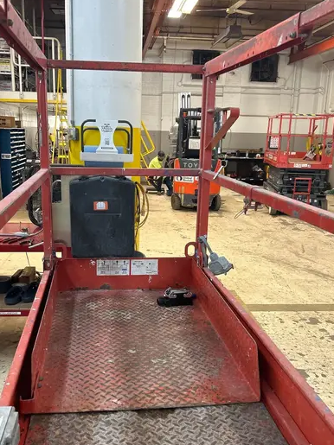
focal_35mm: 37
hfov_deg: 38.6
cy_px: 249
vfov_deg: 50.0
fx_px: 476
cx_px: 158
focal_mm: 5.7
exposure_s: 1/120
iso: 125
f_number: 1.5
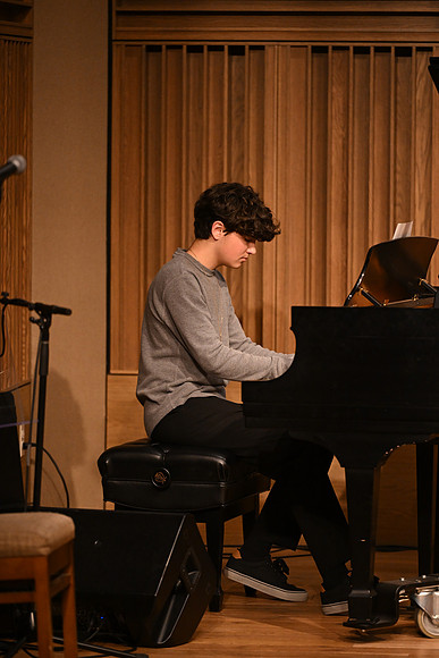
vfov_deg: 10.3
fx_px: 3656
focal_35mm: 200
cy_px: 329
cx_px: 220
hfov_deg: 6.9
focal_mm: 200
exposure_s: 1/400
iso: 3200
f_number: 2.8
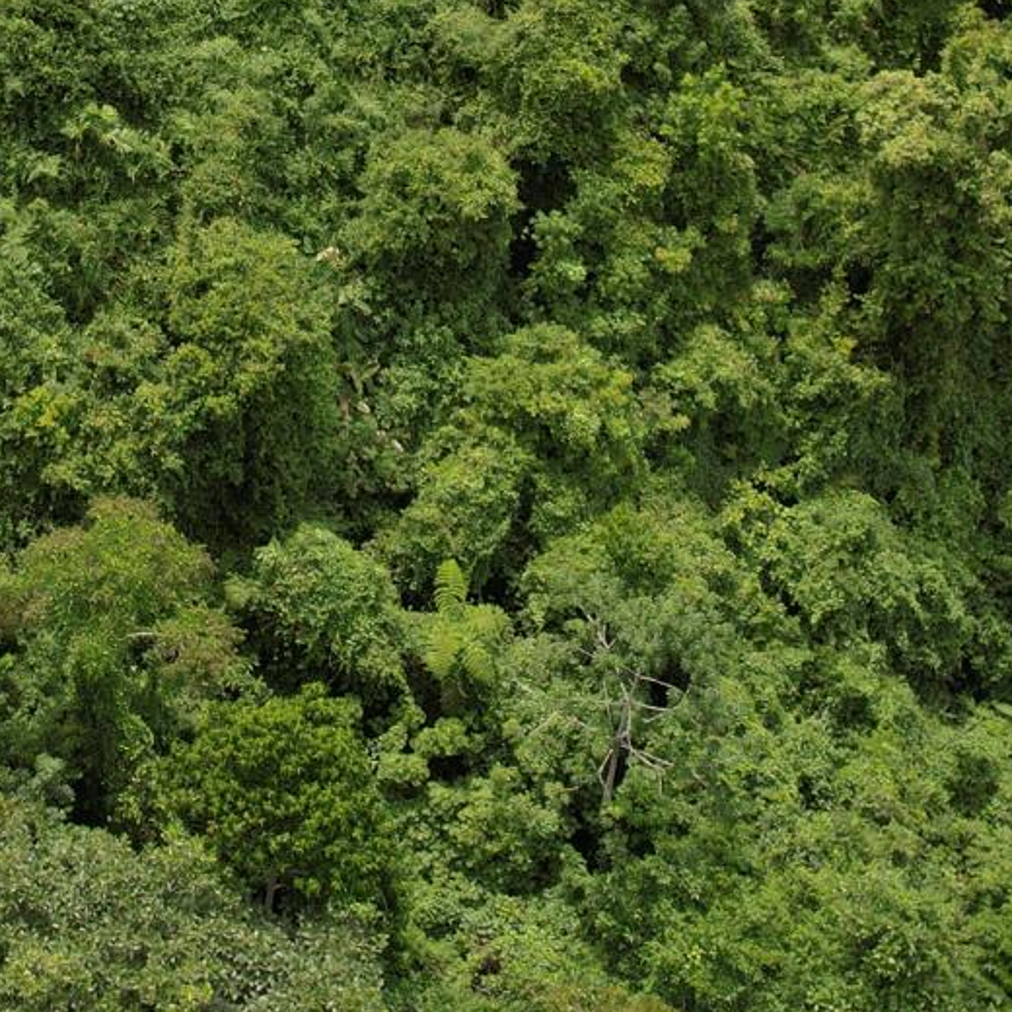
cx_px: 239
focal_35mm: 69
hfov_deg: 24.7
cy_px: -197
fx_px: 2282
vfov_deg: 23.0
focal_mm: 8.38
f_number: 2.8
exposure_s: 1/350
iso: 100
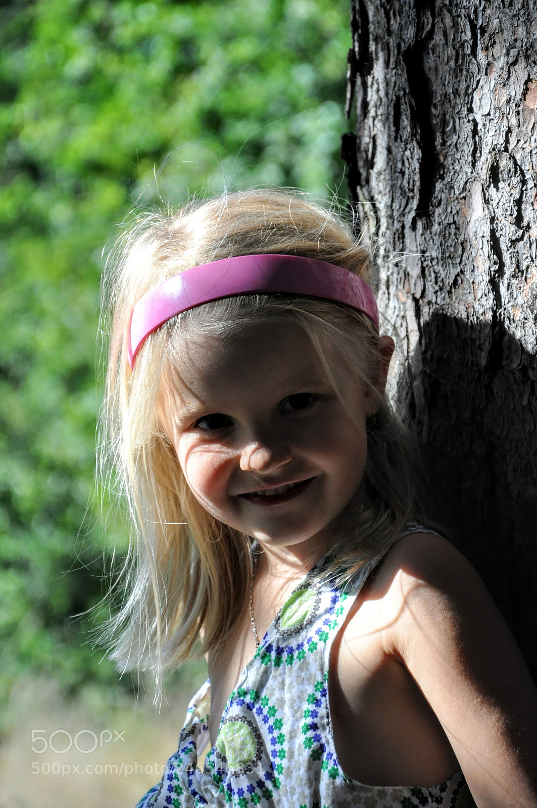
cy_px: 404
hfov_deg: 9.9
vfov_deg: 14.9
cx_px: 268
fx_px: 3095
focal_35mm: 138
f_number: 5.6
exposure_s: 1/1600
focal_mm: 92
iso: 1000
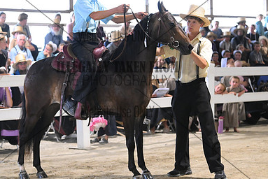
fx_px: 790
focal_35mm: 106
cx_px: 118
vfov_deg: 12.9
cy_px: 72
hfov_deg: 19.3
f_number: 4
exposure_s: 1/487
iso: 6400
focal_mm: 70
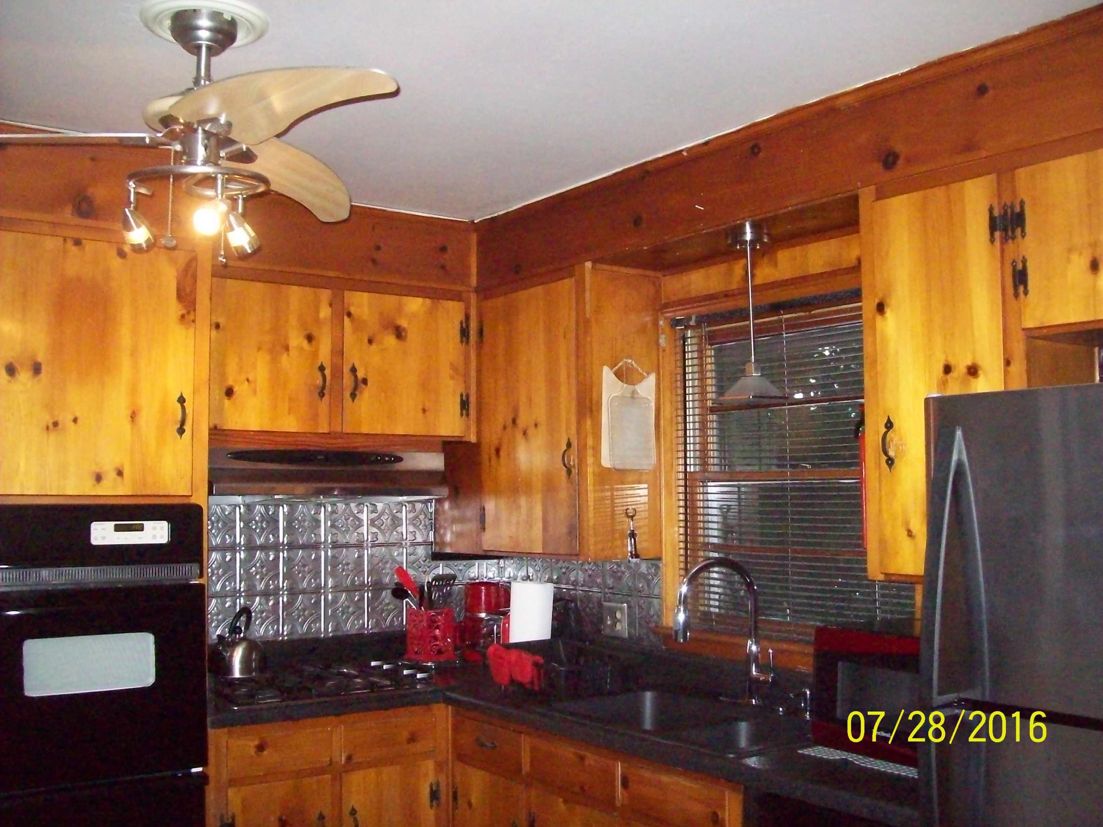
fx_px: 1147
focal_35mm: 36
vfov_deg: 39.7
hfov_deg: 51.4
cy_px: 414
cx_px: 552
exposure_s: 1/128
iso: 800
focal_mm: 6
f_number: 2.7
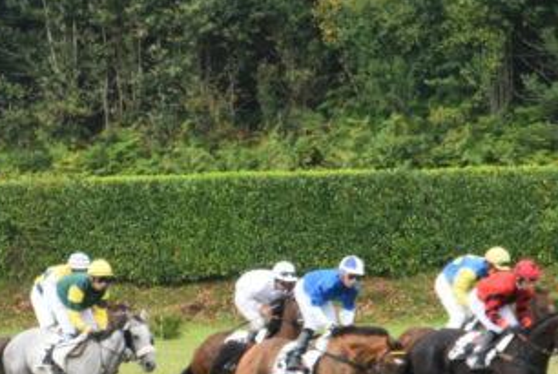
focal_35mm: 568
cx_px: -133
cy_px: 369
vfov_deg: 2.4
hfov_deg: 3.6
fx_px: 8817
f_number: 8
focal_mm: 100
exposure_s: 1/250
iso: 360
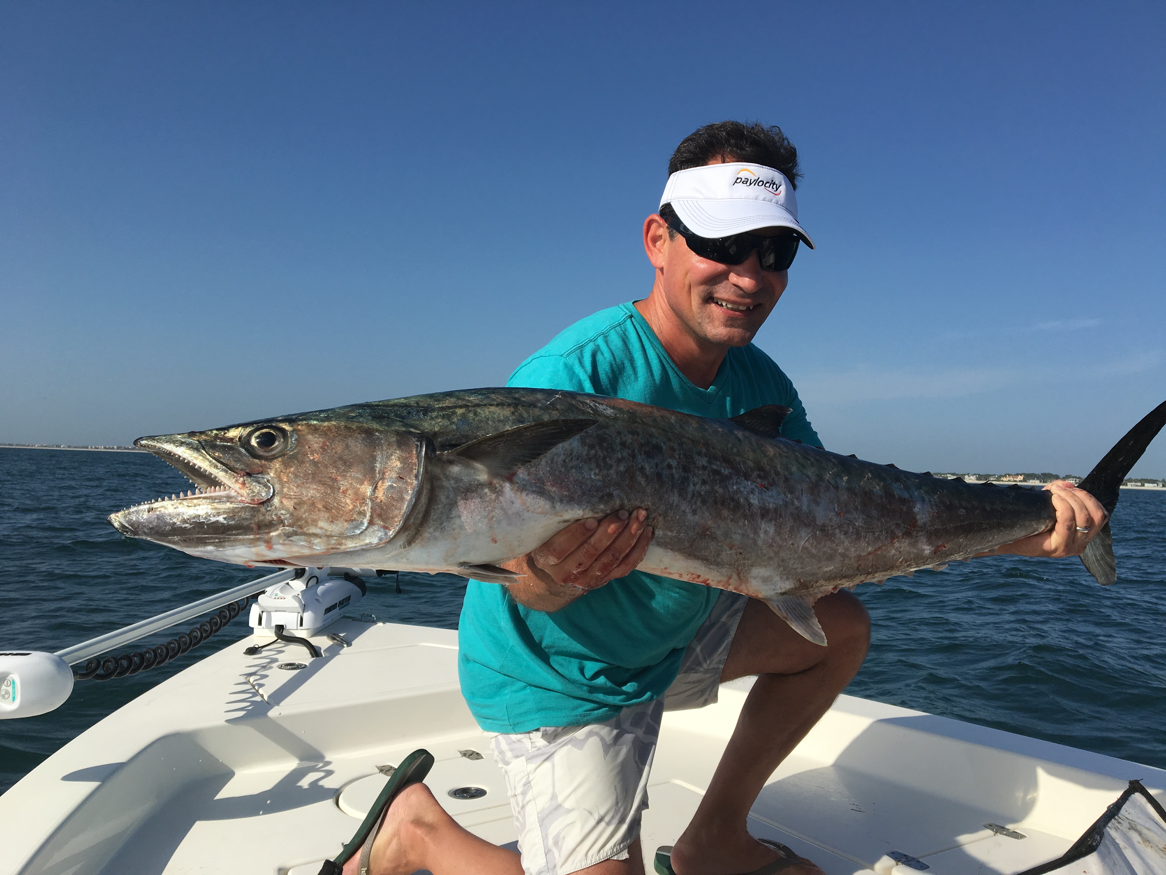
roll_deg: -2.5
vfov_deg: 48.2
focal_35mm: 29
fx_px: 977
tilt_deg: +0.5
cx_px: 583
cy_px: 438
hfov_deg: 61.7
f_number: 2.2
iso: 25
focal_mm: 4.15
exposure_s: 1/3077
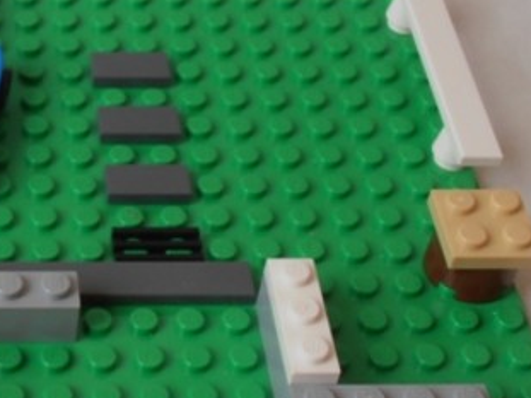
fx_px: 1641
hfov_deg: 17.6
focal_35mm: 107
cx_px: -77
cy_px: 153
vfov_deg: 13.8
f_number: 3.9
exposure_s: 1/60
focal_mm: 6.61
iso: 80
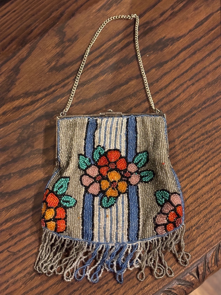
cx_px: 110
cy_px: 148
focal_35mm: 52
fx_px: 443
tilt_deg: -67.1
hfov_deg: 28.0
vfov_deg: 36.8
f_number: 1.6
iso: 400
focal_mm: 5.96
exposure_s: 1/20
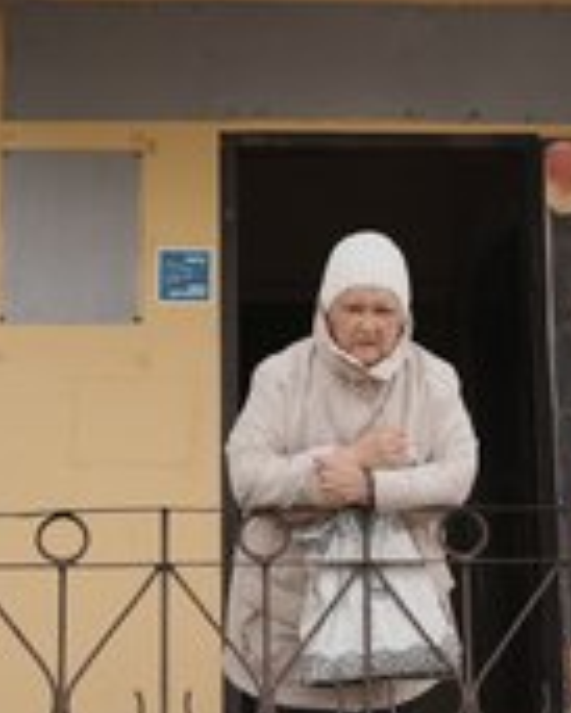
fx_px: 1393
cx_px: 392
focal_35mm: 66
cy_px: 248
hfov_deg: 23.0
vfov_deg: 28.5
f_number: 4.5
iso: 50
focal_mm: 30
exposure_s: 1/323
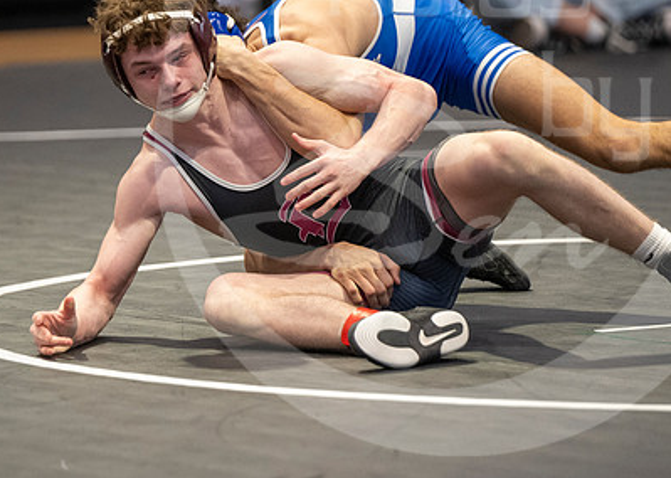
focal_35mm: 381
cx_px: 302
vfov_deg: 3.8
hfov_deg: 5.3
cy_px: 241
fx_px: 7252
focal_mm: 190
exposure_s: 1/1000
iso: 3200
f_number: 2.8
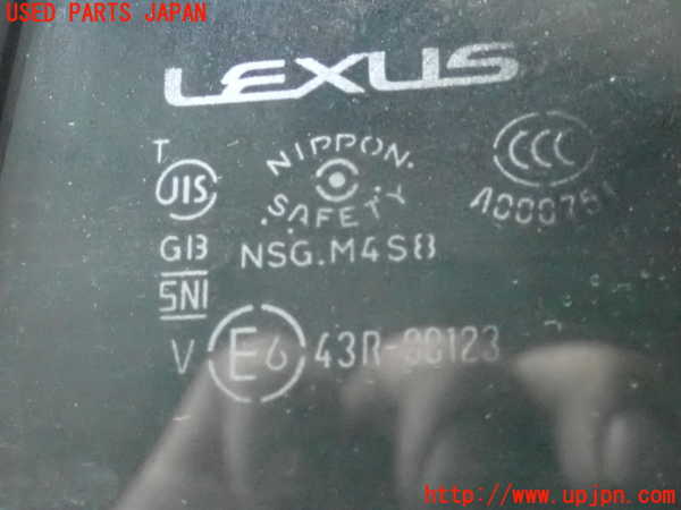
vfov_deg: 19.1
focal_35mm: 77
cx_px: 340
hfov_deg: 25.3
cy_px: 255
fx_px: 1515
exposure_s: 1/100
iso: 6400
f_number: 4.1
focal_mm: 13.65
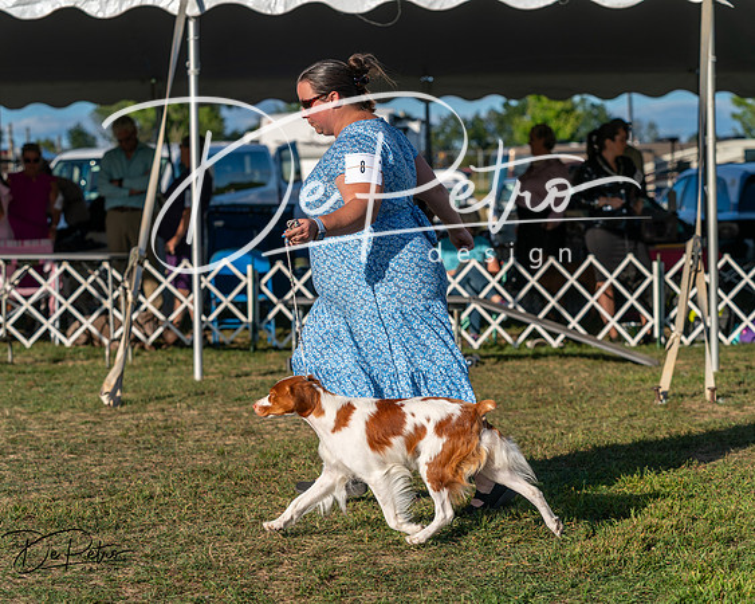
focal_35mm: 99
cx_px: 378
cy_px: 302
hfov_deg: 19.4
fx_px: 2214
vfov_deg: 15.5
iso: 100
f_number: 4.5
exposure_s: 1/1250
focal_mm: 88
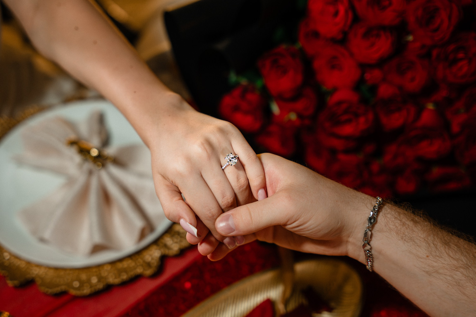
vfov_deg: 19.3
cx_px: 239
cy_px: 158
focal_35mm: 70
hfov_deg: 28.7
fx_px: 931
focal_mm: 70
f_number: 2.8
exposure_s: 1/160
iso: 1250
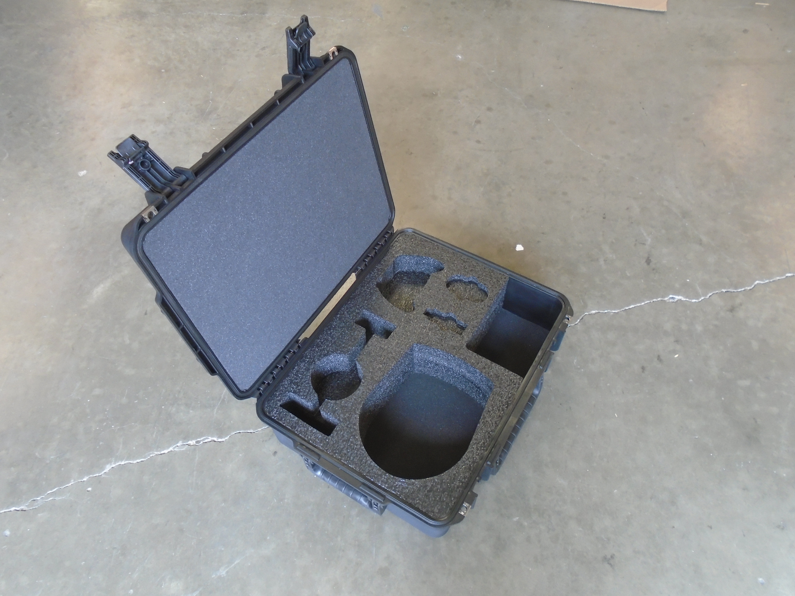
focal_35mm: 26
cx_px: 398
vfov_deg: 53.1
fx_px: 597
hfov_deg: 67.3
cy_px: 298
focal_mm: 4.6
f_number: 3.2
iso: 200
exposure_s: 1/30
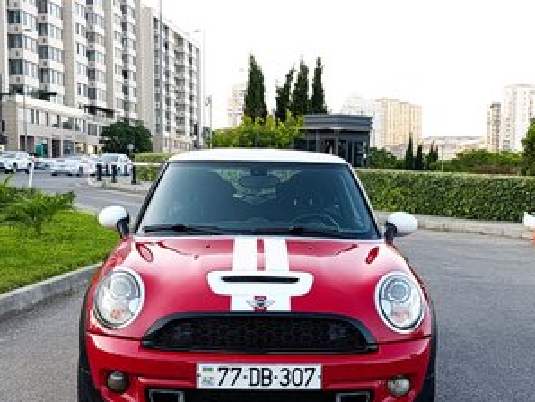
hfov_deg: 37.5
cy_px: 258
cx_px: 260
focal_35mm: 51
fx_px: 789
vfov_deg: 28.5
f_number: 1.65
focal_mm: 6.11
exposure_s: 1/100
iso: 68
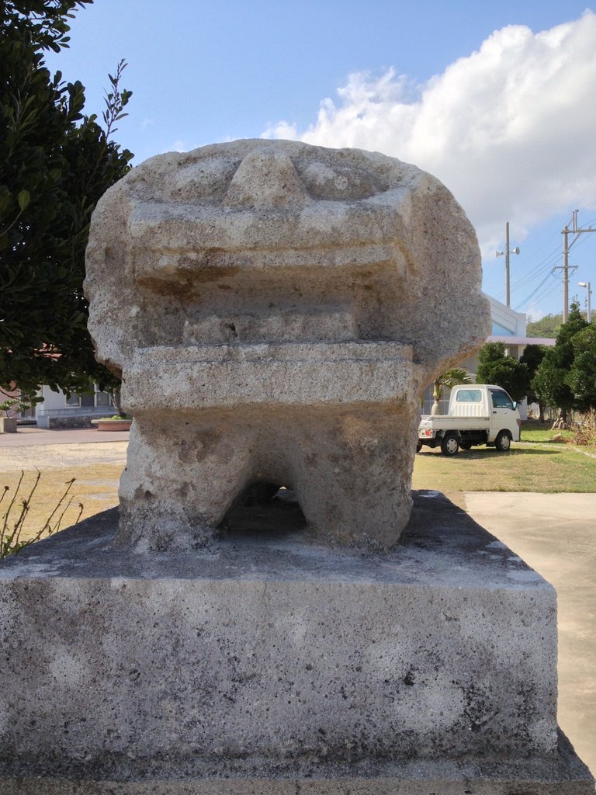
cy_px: 398
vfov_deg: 52.6
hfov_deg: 40.7
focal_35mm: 35
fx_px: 803
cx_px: 298
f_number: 2.4
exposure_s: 1/1381
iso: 50
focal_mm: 4.28
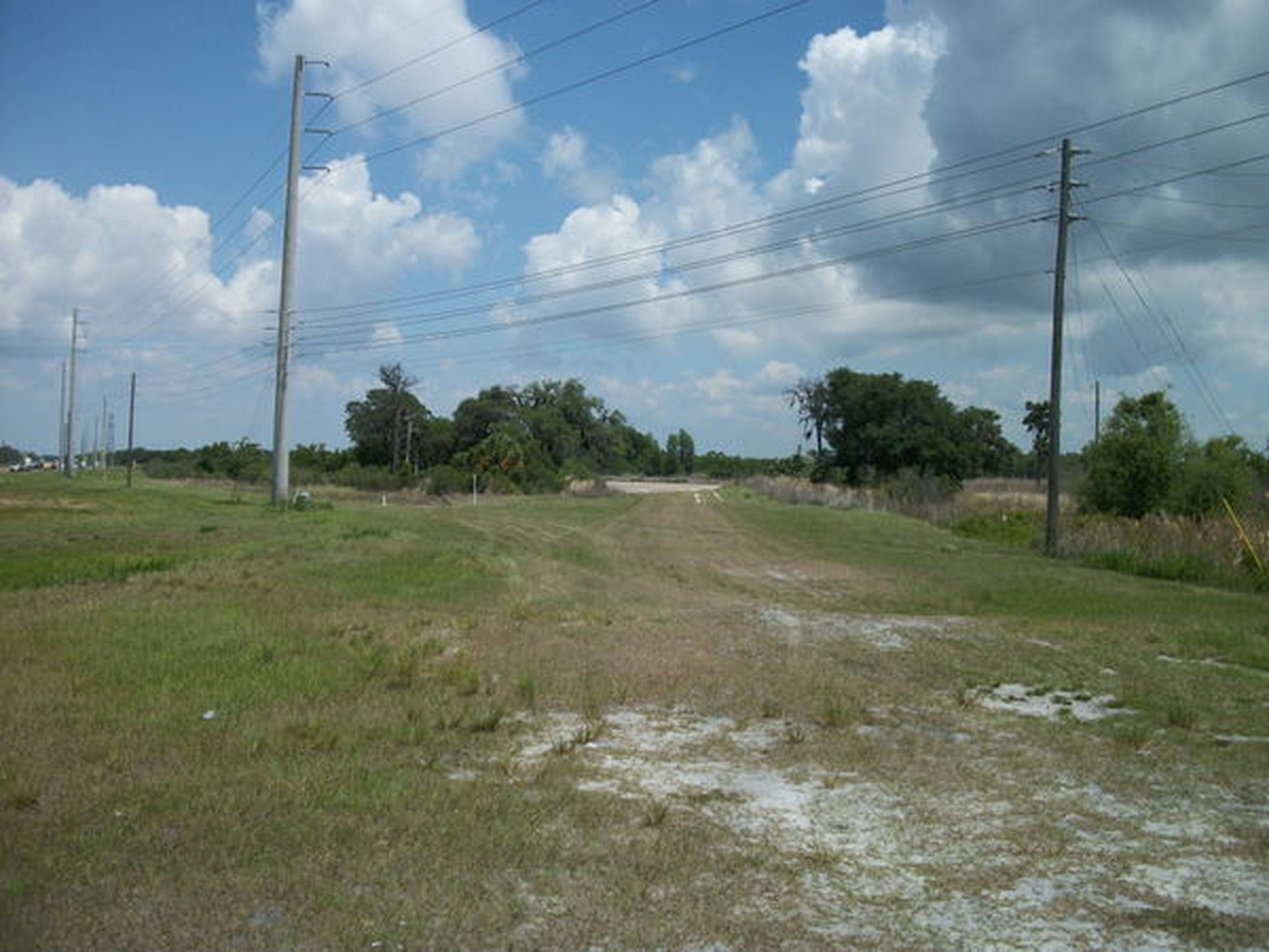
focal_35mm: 32
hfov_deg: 56.8
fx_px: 1173
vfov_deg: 44.2
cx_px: 634
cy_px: 476
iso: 80
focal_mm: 5.7
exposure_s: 1/320
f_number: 8.8
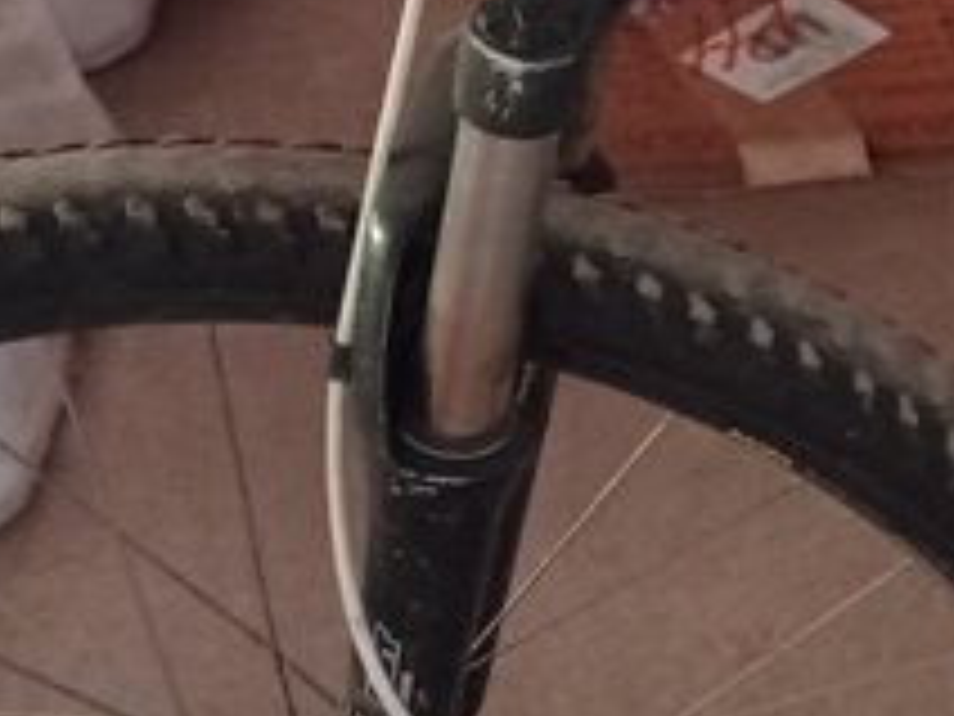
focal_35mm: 135
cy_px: -257
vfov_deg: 10.7
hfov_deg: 13.0
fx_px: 3721
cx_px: 1782
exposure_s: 1/24
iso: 800
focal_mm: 4.7
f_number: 1.79
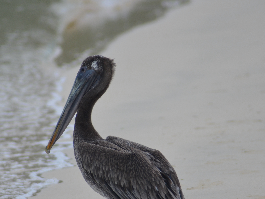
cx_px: 127
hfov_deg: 3.0
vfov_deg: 2.3
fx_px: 5053
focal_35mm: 660
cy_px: 128
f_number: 5.6
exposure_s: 1/2000
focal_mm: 300
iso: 400
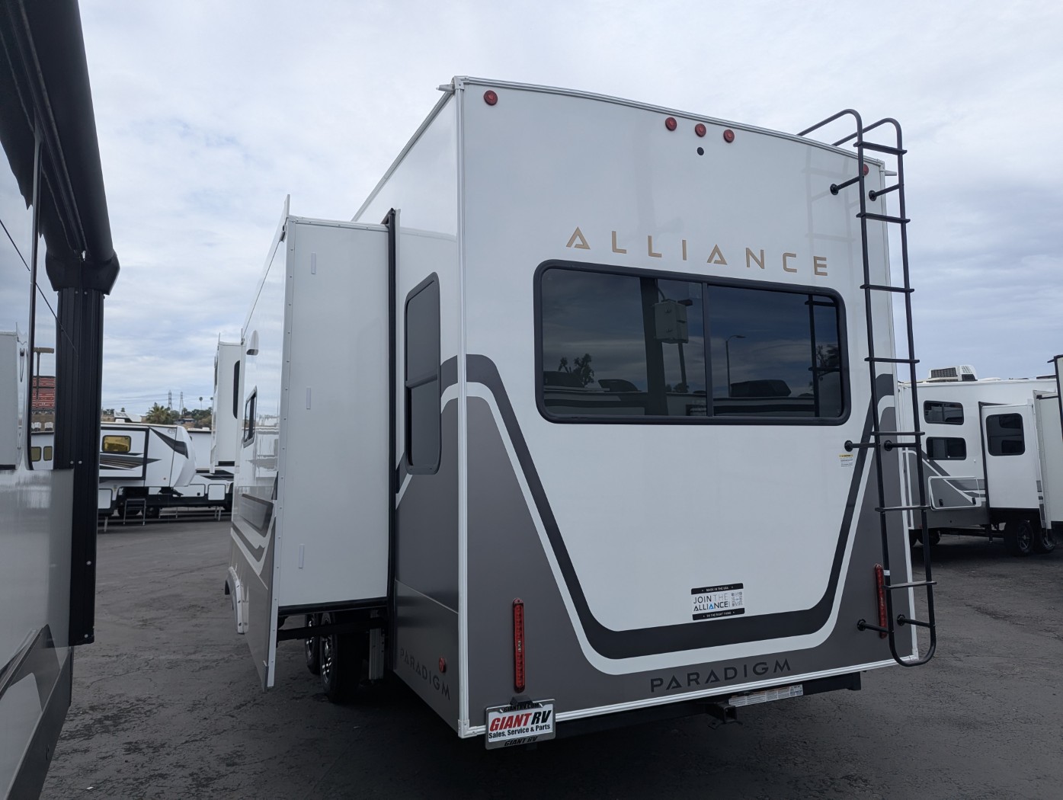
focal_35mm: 24
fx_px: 738
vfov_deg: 56.9
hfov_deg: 71.5
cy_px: 400
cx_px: 532
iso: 48
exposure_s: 1/2179
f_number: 1.85
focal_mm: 6.81
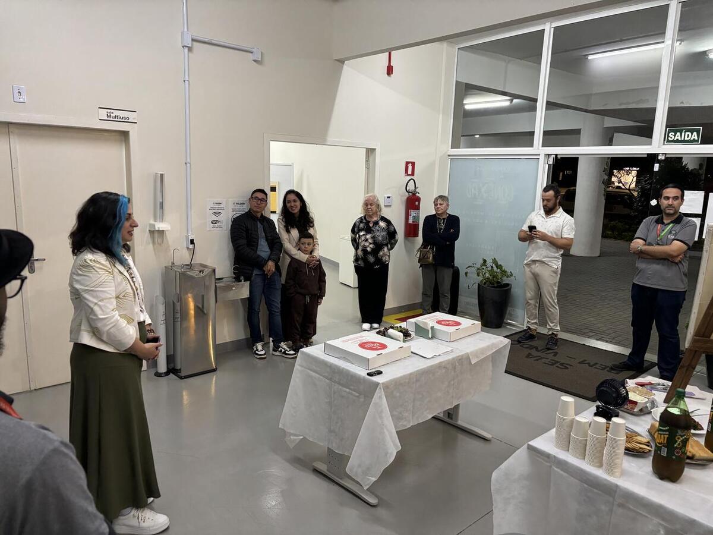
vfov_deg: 53.1
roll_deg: -1.5
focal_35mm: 26
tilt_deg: -11.5
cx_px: 356
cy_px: 268
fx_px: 536
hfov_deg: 67.3
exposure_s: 1/60
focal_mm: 5.96
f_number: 1.6
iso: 320
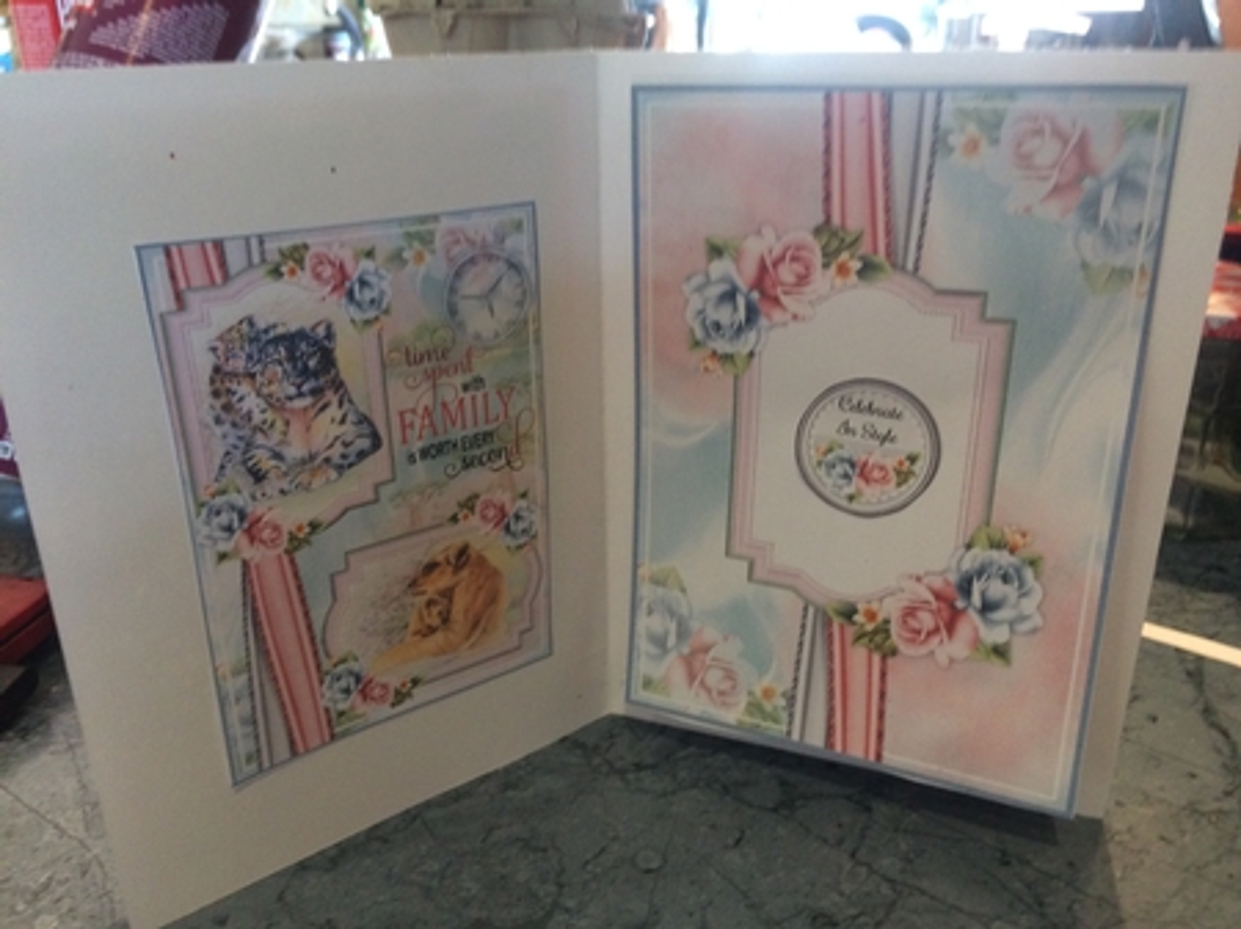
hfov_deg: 61.7
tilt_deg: -25.8
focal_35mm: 29
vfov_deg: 48.2
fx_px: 1039
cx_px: 620
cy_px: 464
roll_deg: +0.4
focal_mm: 4.15
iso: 200
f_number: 2.2
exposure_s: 1/33
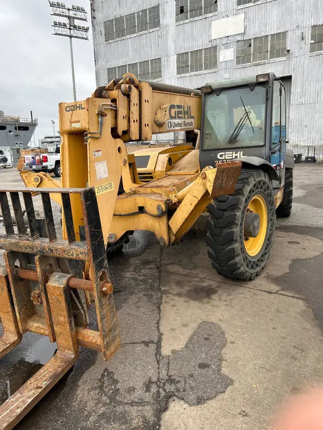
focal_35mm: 26
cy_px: 215
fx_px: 323
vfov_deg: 67.3
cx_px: 162
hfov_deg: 53.1
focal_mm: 5.7
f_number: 1.5
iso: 40
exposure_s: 1/134
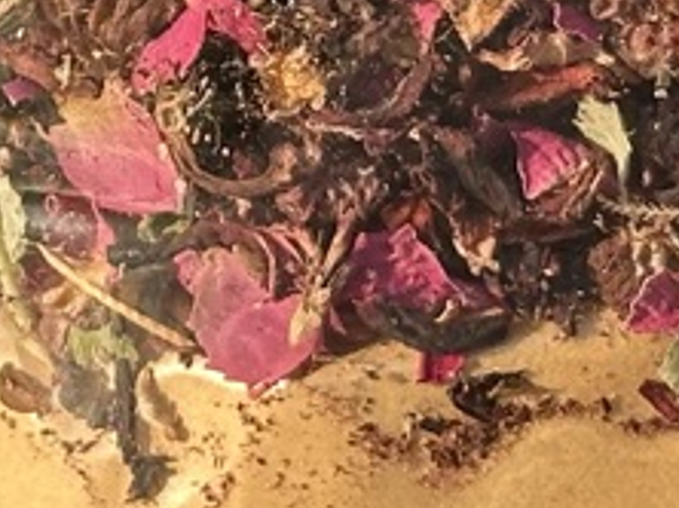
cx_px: 312
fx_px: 5937
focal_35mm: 303
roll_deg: -0.5
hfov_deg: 6.5
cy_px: -379
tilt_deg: -1.3
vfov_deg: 4.8
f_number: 1.78
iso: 64
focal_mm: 6.86
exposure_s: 1/919
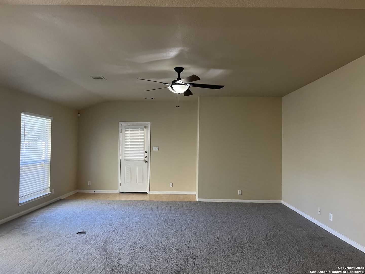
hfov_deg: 67.3
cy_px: 137
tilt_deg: +0.5
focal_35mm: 26
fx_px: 274
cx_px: 182
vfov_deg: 53.1
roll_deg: -1.3
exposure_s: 1/60
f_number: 1.6
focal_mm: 5.1
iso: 100
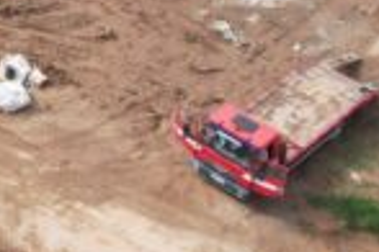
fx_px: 1611
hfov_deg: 11.3
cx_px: -518
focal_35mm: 153
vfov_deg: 8.5
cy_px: -274
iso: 110
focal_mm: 8.38
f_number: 2.8
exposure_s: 1/800
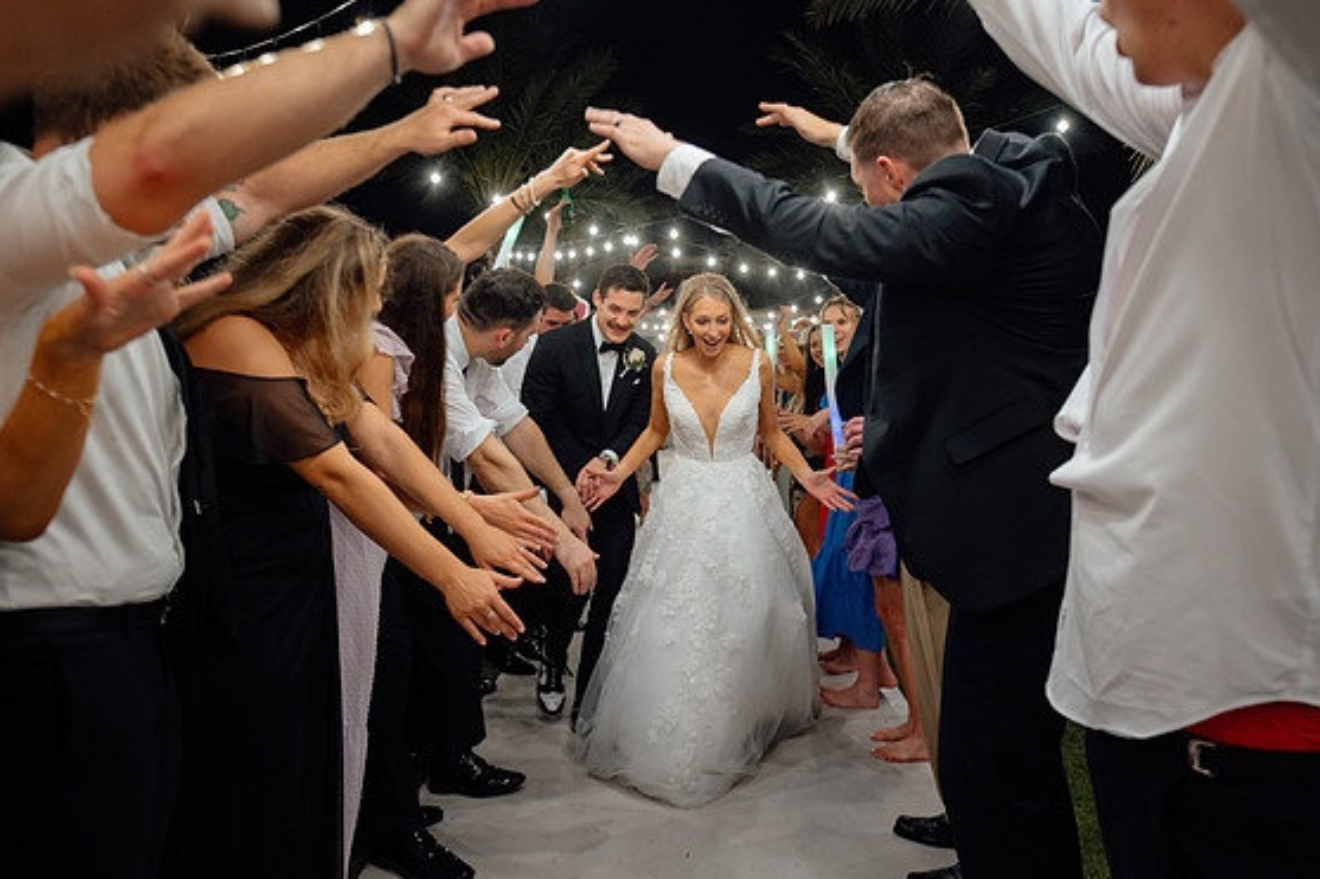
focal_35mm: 25
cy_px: 441
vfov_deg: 51.3
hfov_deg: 71.5
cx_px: 683
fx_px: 916
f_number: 2.8
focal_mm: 24
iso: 2000
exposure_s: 1/200
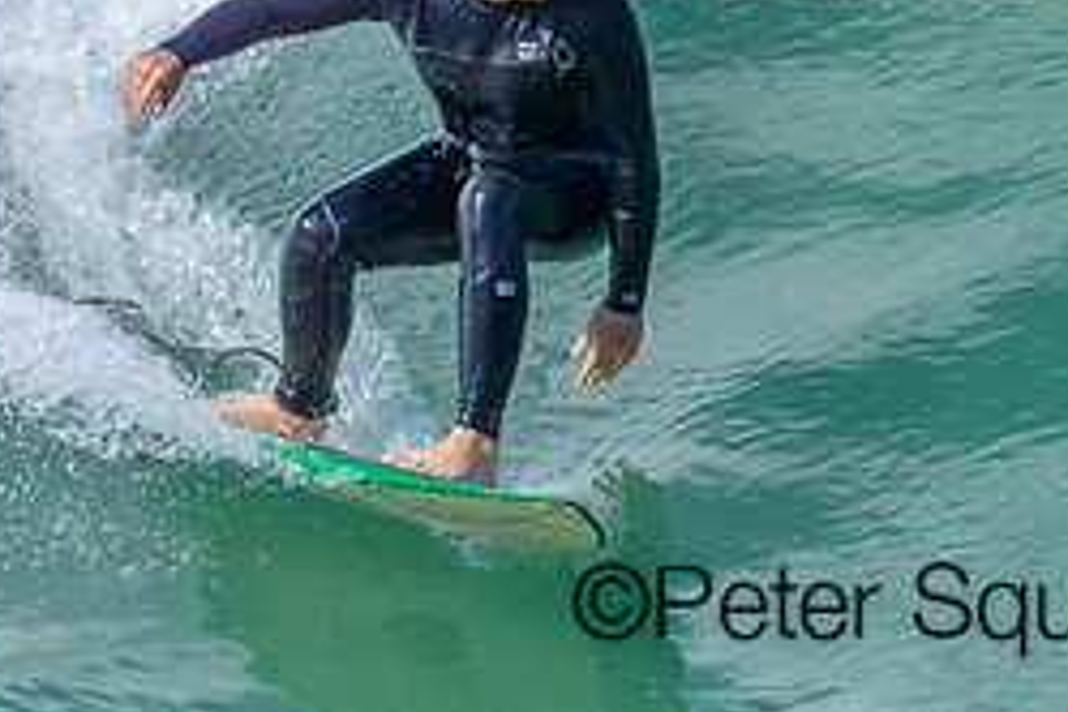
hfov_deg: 1.1
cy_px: -120
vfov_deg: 0.7
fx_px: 55977
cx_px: 889
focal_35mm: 1887
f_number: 6.3
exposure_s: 1/2000
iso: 2200
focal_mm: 800
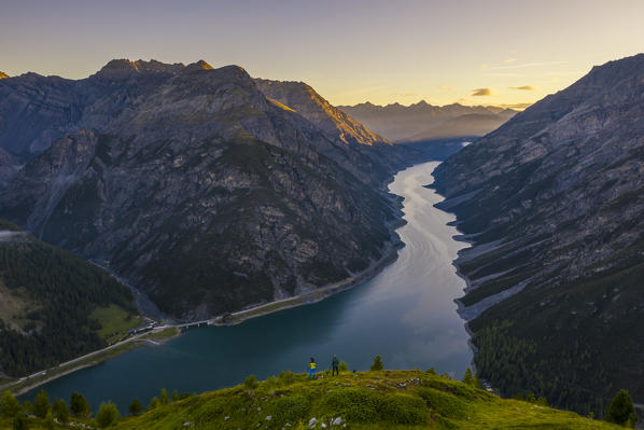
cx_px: 322
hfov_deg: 65.5
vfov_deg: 46.4
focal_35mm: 28
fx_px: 501
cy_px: 215
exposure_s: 1/400
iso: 100
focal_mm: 10.26
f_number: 5.6
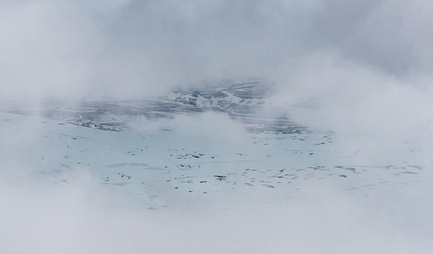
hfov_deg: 12.9
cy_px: 138
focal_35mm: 165
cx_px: 209
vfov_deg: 7.6
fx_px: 1909
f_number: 10
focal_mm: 97
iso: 800
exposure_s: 1/1250
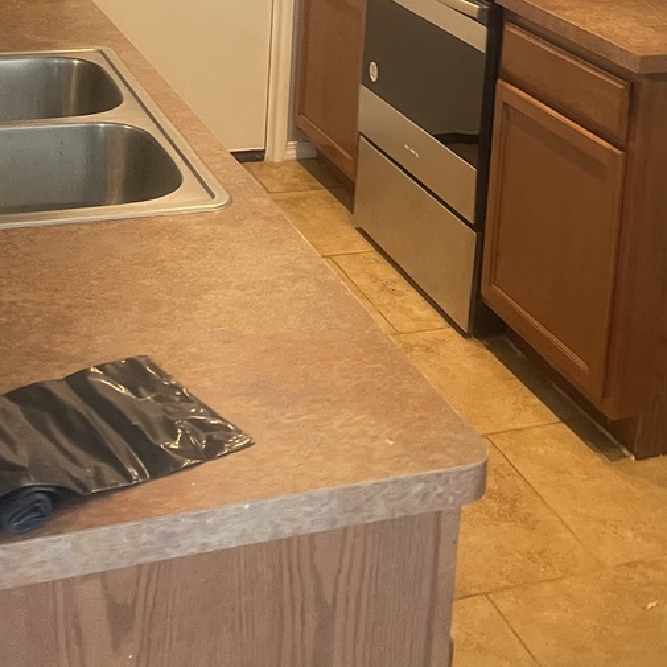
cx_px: 354
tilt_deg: -12.4
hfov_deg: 27.3
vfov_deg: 25.4
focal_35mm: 63
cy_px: -59
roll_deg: -3.4
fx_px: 1373
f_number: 1.6
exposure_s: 1/60
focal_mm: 5.1
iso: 200
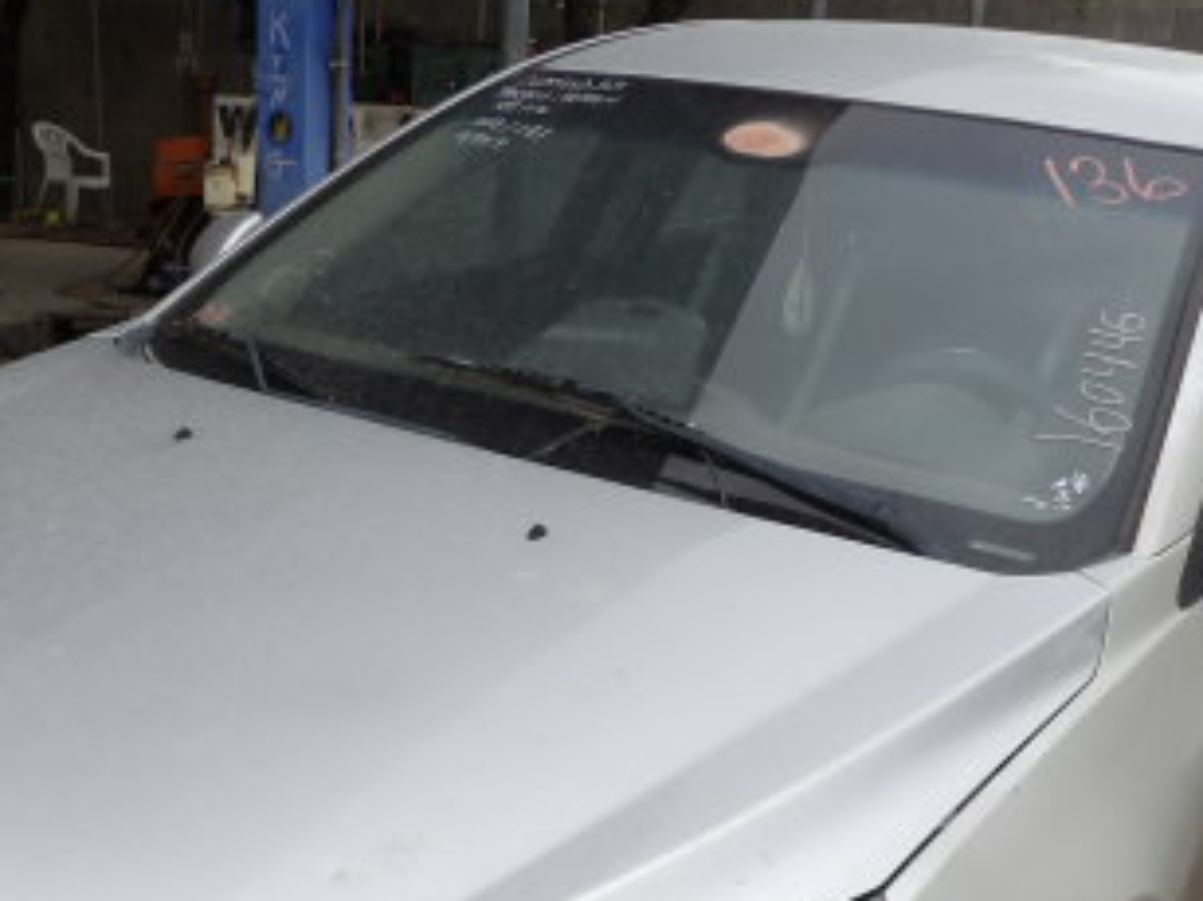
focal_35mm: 50
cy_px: 854
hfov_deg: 38.0
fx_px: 1737
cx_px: 455
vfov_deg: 27.7
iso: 100
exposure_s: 1/286
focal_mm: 4.3
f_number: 3.2
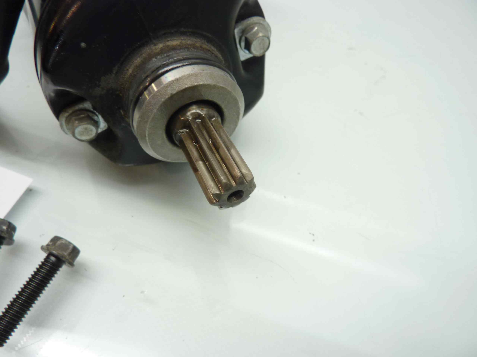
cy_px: 178
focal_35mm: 25
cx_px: 238
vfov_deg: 54.9
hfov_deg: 69.4
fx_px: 344
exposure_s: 1/13
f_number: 3.3
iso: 80
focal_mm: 4.1
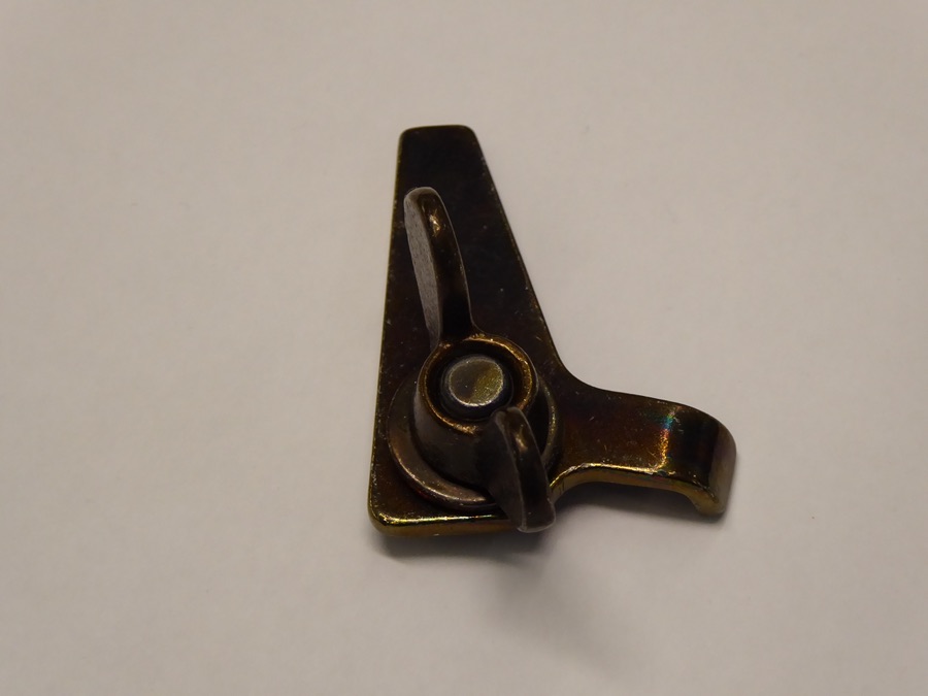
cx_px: 464
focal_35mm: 98
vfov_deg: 15.1
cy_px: 348
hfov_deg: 20.0
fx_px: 2627
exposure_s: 1/60
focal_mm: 16.1
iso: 400
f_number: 4.9
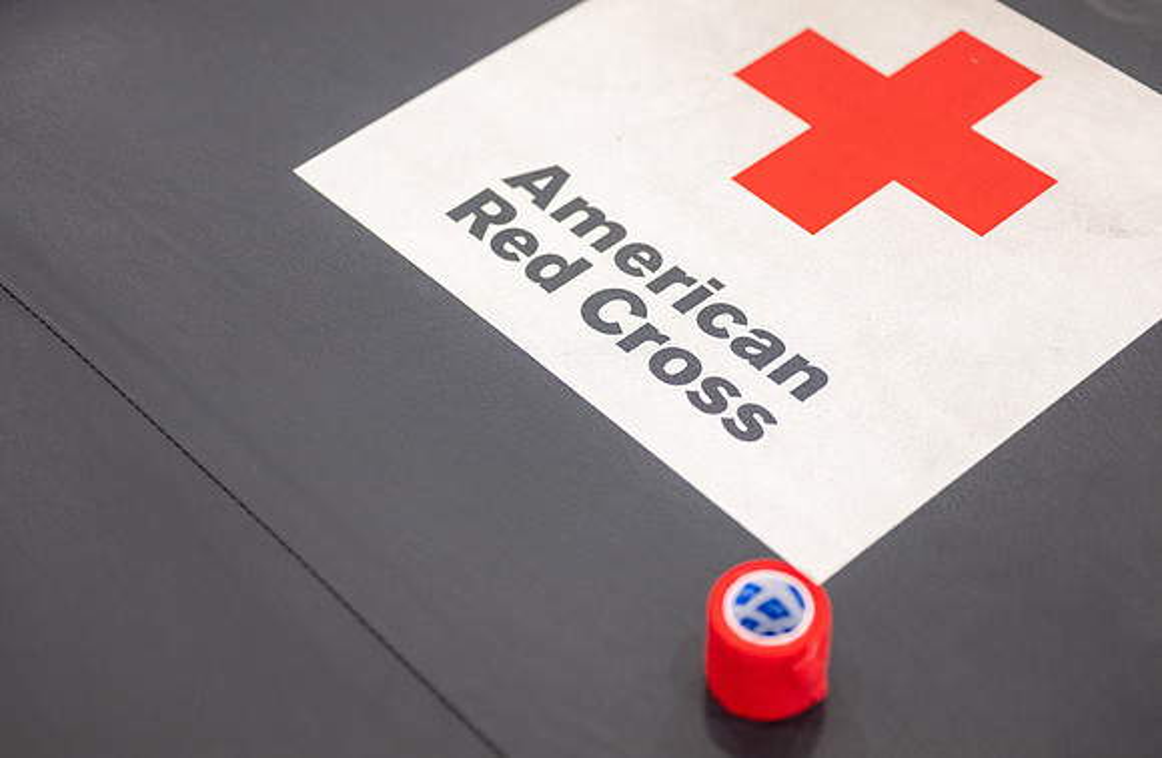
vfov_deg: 21.9
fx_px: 1958
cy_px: 366
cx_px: 574
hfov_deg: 33.0
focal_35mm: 61
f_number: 3.2
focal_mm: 60
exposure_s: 1/200
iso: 1000
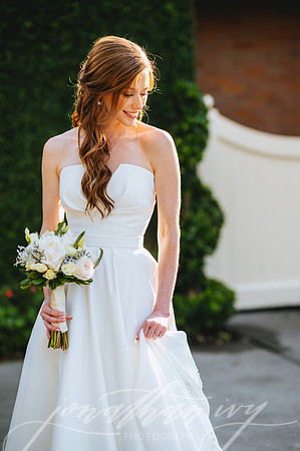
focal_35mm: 85
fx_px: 1065
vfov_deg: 23.9
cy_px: 226
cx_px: 150
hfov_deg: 16.0
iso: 100
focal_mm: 85
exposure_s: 1/800
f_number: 2
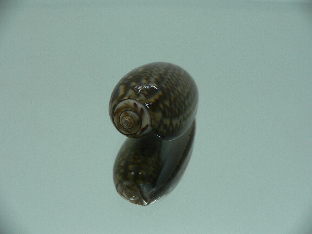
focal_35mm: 35
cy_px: 117
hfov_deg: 52.6
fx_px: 315
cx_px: 156
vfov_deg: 40.7
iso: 80
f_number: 2.8
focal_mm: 4.6
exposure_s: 1/60
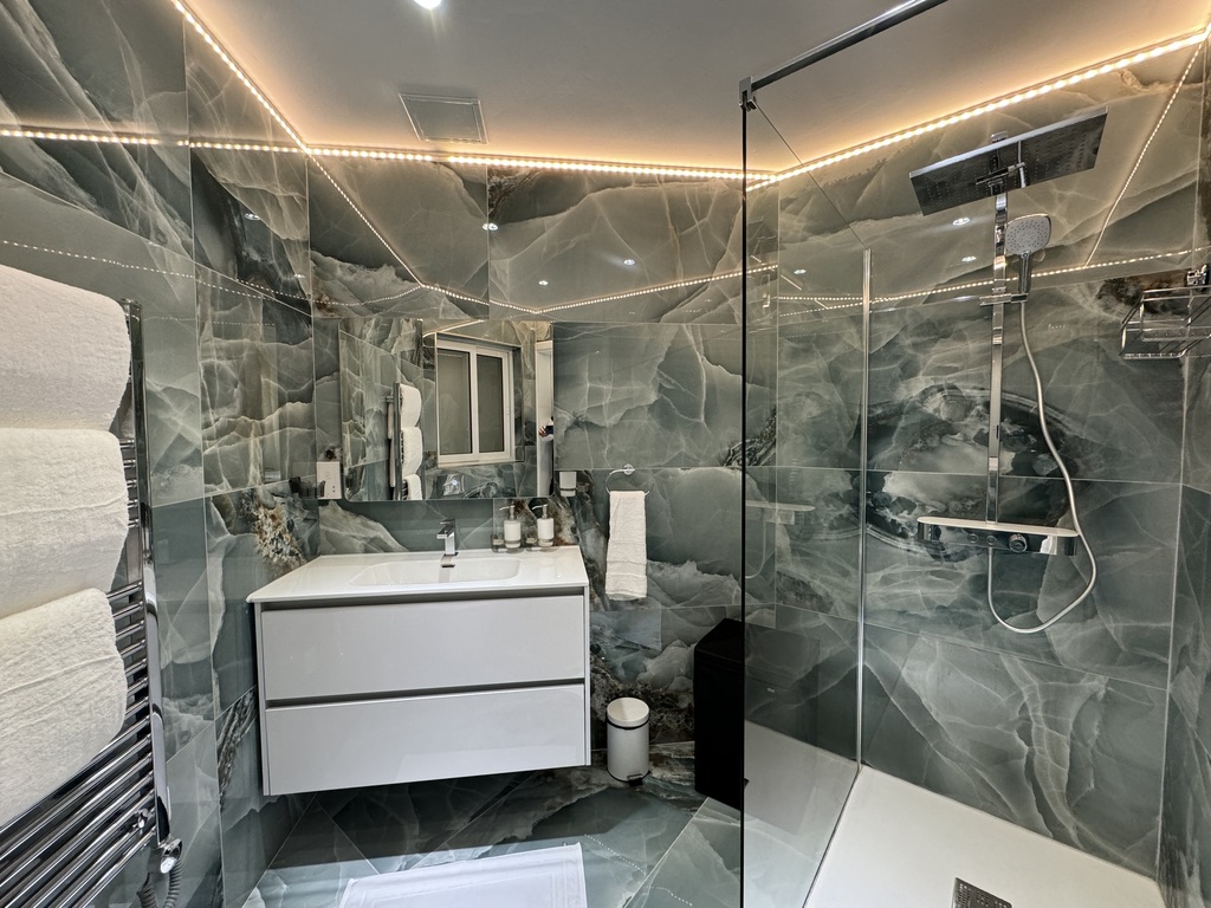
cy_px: 454
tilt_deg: -3.4
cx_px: 606
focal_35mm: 14
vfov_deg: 85.7
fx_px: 490
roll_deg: +0.0
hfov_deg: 102.1
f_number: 2.2
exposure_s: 1/100
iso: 200
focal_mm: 2.22
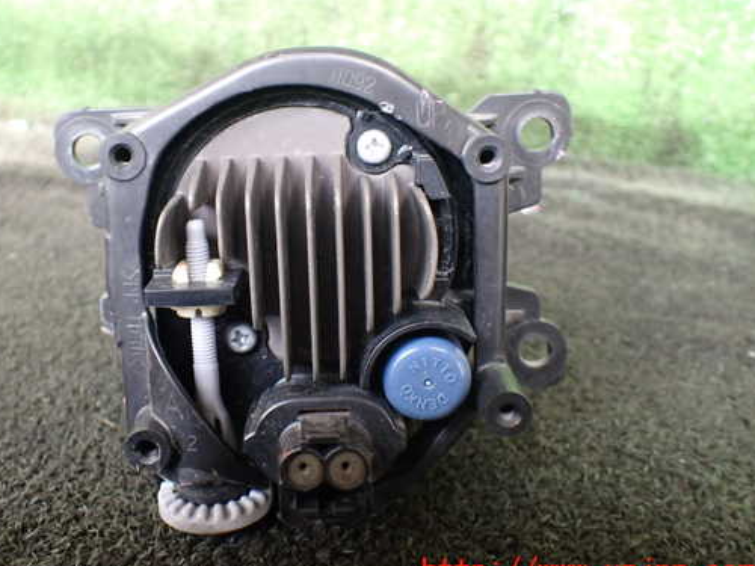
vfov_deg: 39.6
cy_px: 252
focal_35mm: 36
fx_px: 785
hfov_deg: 51.1
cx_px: 310
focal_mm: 5.4
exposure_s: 1/125
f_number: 2.3
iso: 400
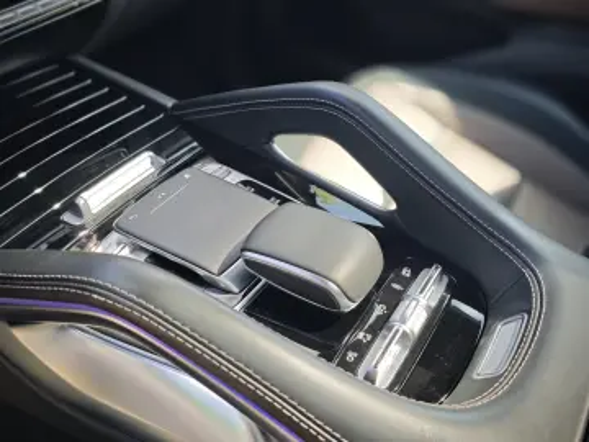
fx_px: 596
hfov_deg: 52.6
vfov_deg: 40.7
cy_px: 221
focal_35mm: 35
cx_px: 294
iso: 100
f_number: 1.4
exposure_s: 1/570
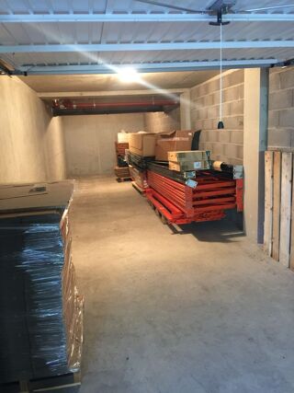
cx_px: 147
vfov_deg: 61.7
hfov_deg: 48.2
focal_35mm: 29
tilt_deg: -9.8
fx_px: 329
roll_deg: +3.3
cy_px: 196
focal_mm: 4.15
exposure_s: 1/8
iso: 160
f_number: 2.2
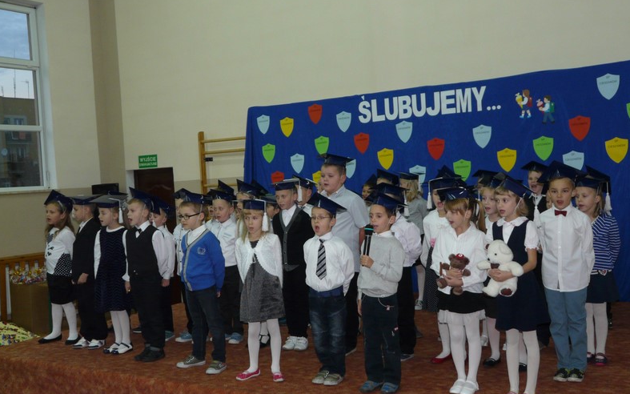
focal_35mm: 42
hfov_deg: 47.2
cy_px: 206
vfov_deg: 30.5
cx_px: 311
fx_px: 721
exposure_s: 1/40
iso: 160
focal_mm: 6.4
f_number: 3.2
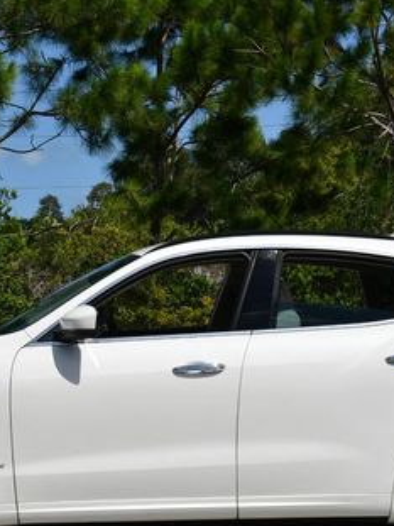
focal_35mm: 111
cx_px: 174
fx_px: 1686
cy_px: 308
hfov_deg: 13.3
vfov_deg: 17.7
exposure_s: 1/400
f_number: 10
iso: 100
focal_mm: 28
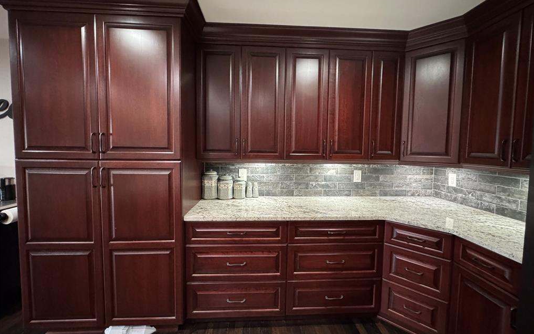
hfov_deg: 101.5
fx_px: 218
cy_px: 160
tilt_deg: -3.5
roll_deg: -1.2
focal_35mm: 15
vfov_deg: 74.8
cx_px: 269
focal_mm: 2.22
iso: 1000
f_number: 2.2
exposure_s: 1/60
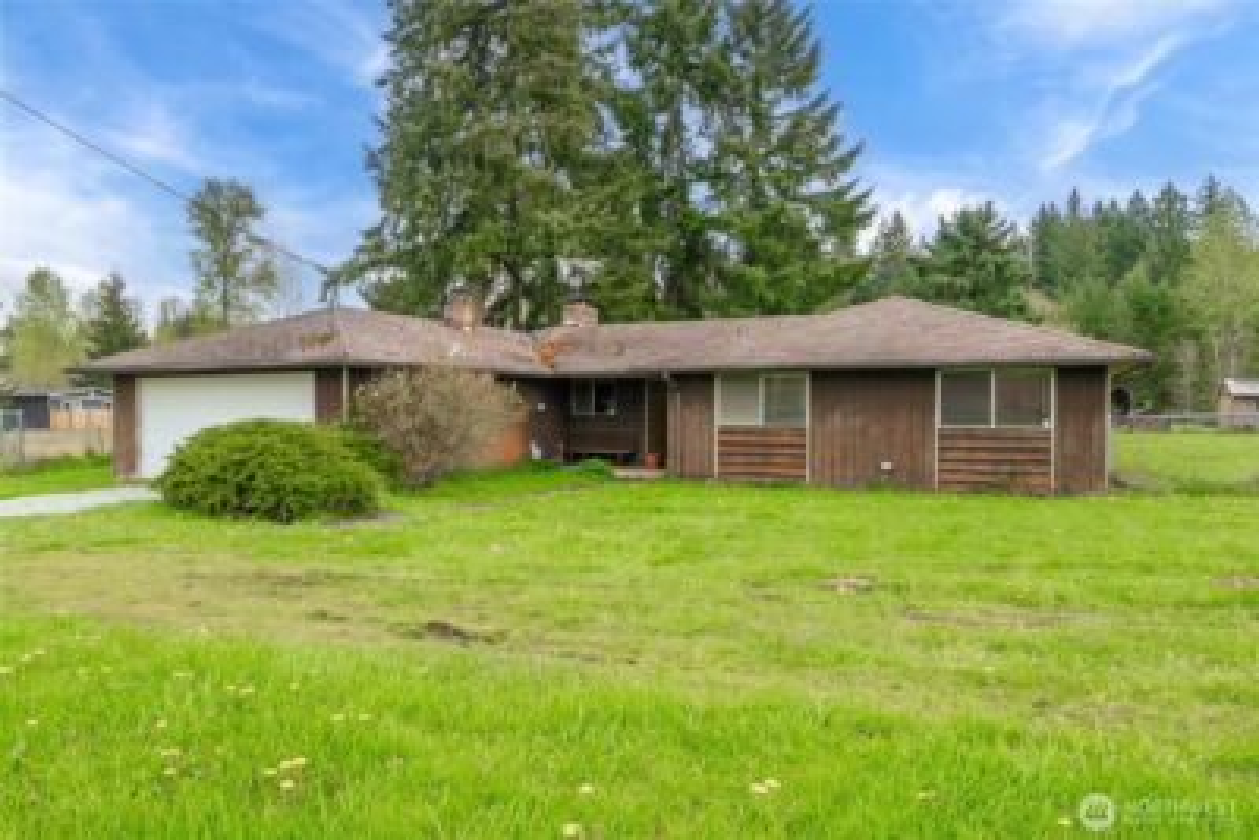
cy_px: 420
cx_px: 630
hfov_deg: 90.0
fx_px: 630
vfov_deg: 67.4
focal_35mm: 18
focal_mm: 18
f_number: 7.1
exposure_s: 1/60
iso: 80
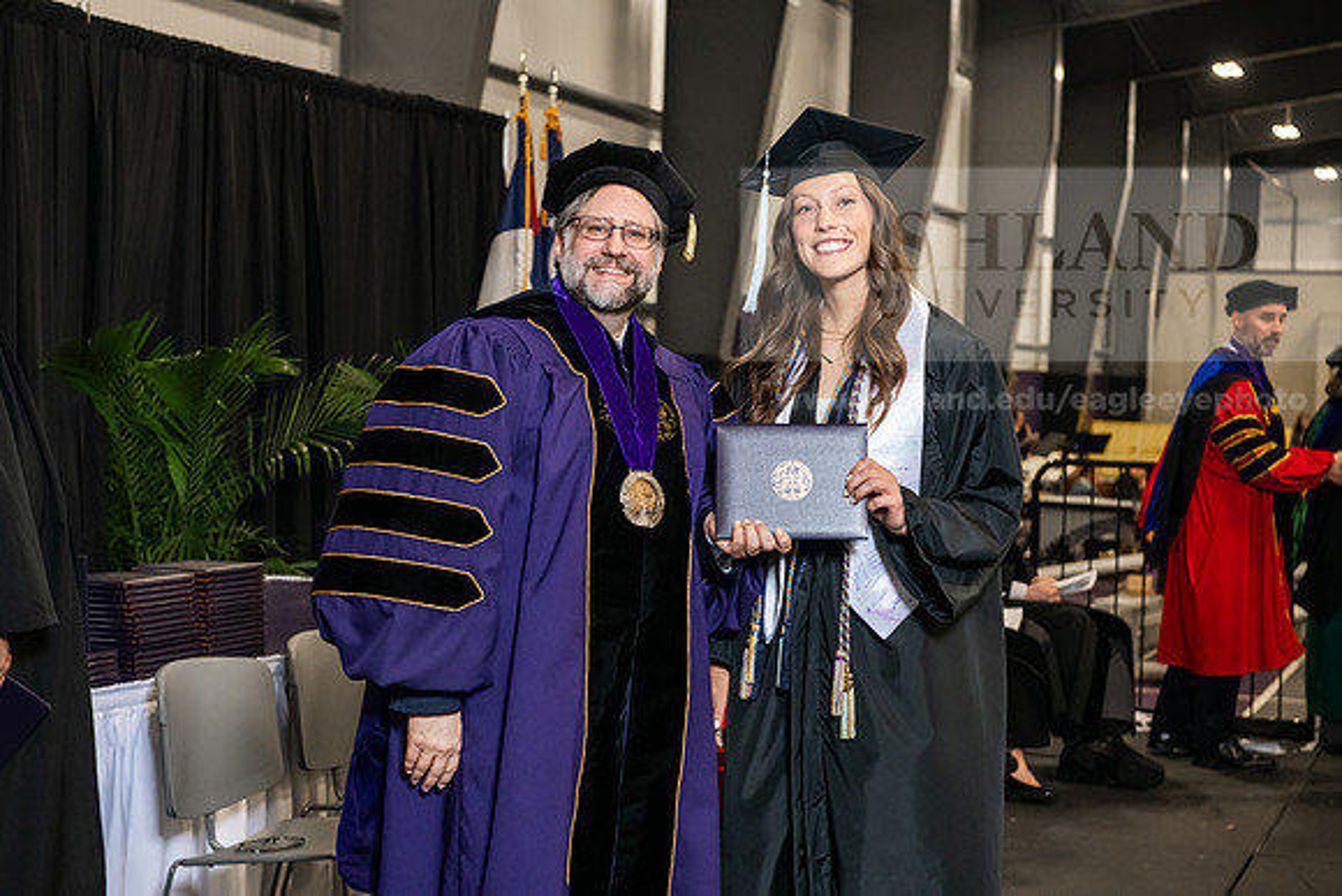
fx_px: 2461
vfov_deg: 20.6
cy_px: 448
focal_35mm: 66
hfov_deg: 30.5
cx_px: 671
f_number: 5
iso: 2500
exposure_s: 1/200
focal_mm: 66
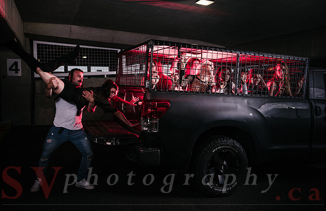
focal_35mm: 34
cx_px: 163
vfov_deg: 37.8
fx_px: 308
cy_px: 106
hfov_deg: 55.8
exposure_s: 1/160
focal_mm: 34
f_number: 3.2
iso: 64
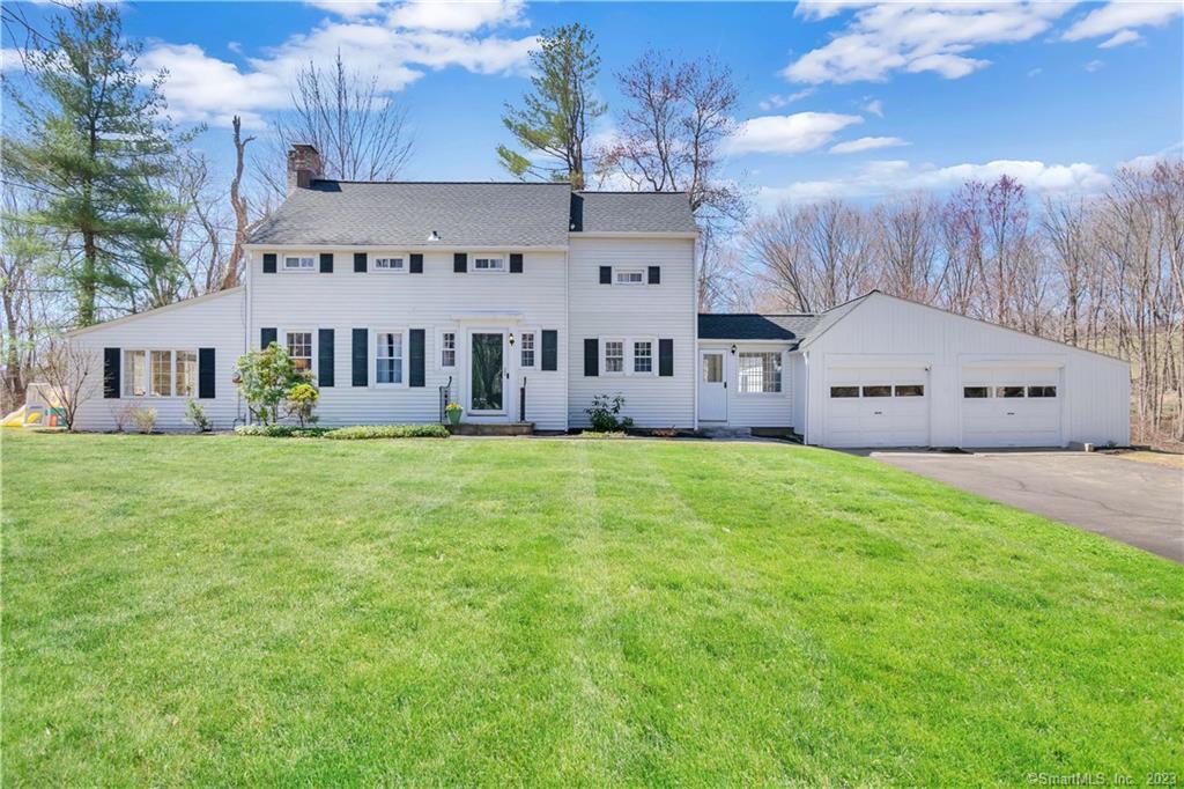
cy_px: 394
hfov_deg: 85.4
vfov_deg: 63.2
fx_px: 641
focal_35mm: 20
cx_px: 592
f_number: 11
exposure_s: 1/400
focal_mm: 13
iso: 400
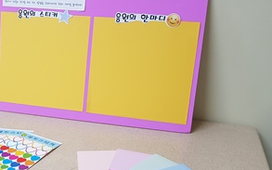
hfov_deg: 41.6
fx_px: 348
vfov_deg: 27.3
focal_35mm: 47
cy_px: 111
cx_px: 73
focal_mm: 4.3
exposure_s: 1/60
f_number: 1.7
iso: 100
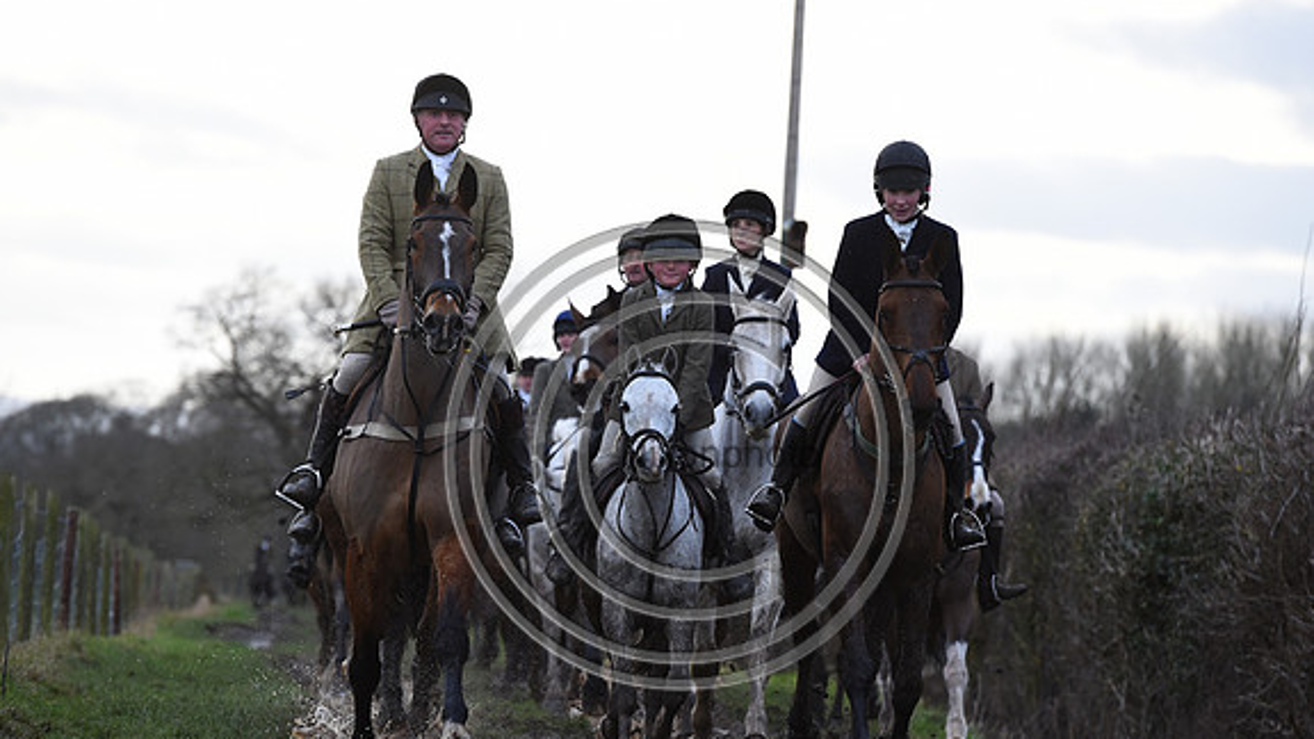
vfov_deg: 6.2
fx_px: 6794
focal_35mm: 195
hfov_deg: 11.0
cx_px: 655
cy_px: 424
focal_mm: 185
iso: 1800
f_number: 5.6
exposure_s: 1/1250
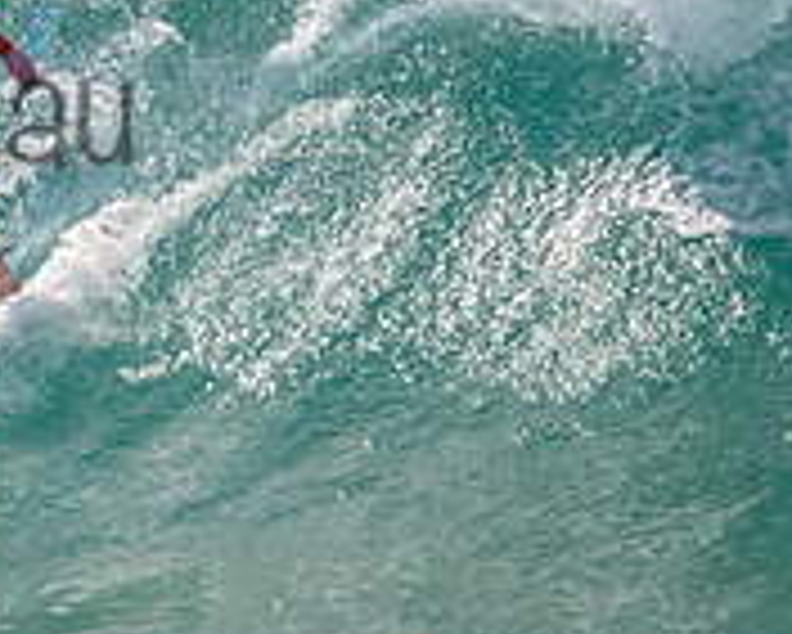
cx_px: -342
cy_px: 61
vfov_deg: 0.6
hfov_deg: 0.8
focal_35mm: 2478
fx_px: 58117
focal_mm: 800
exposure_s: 1/2000
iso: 1100
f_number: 11
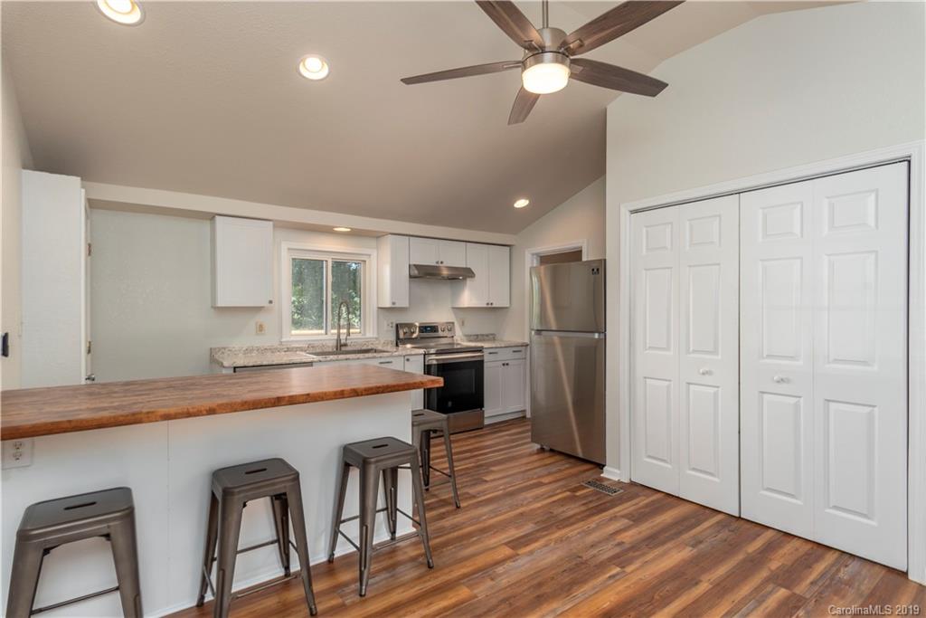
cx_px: 463
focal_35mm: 18
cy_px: 309
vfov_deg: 67.4
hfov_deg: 90.0
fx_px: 463
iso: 400
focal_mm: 18
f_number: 8
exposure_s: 1/80
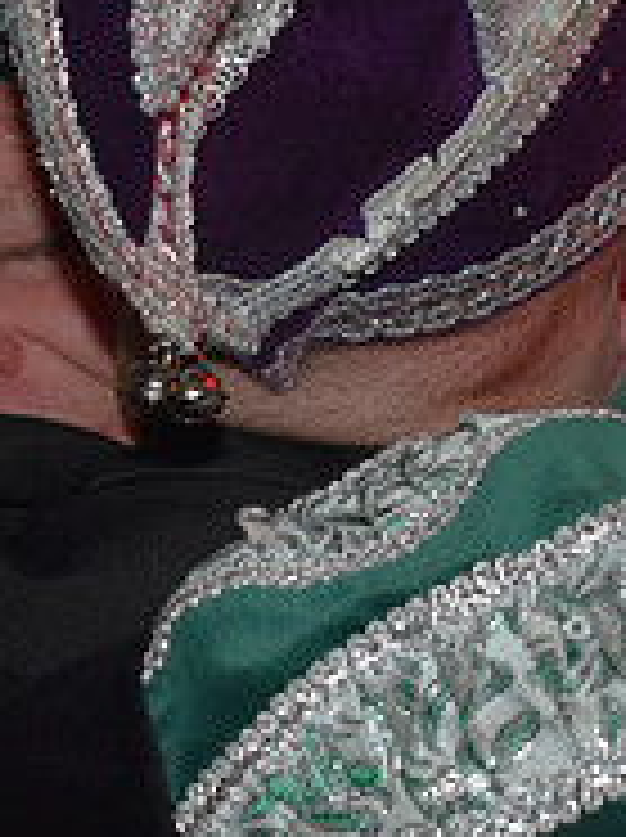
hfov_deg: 12.2
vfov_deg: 16.2
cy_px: 254
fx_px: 2936
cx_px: 252
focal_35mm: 122
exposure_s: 1/60
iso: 1000
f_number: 4
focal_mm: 27
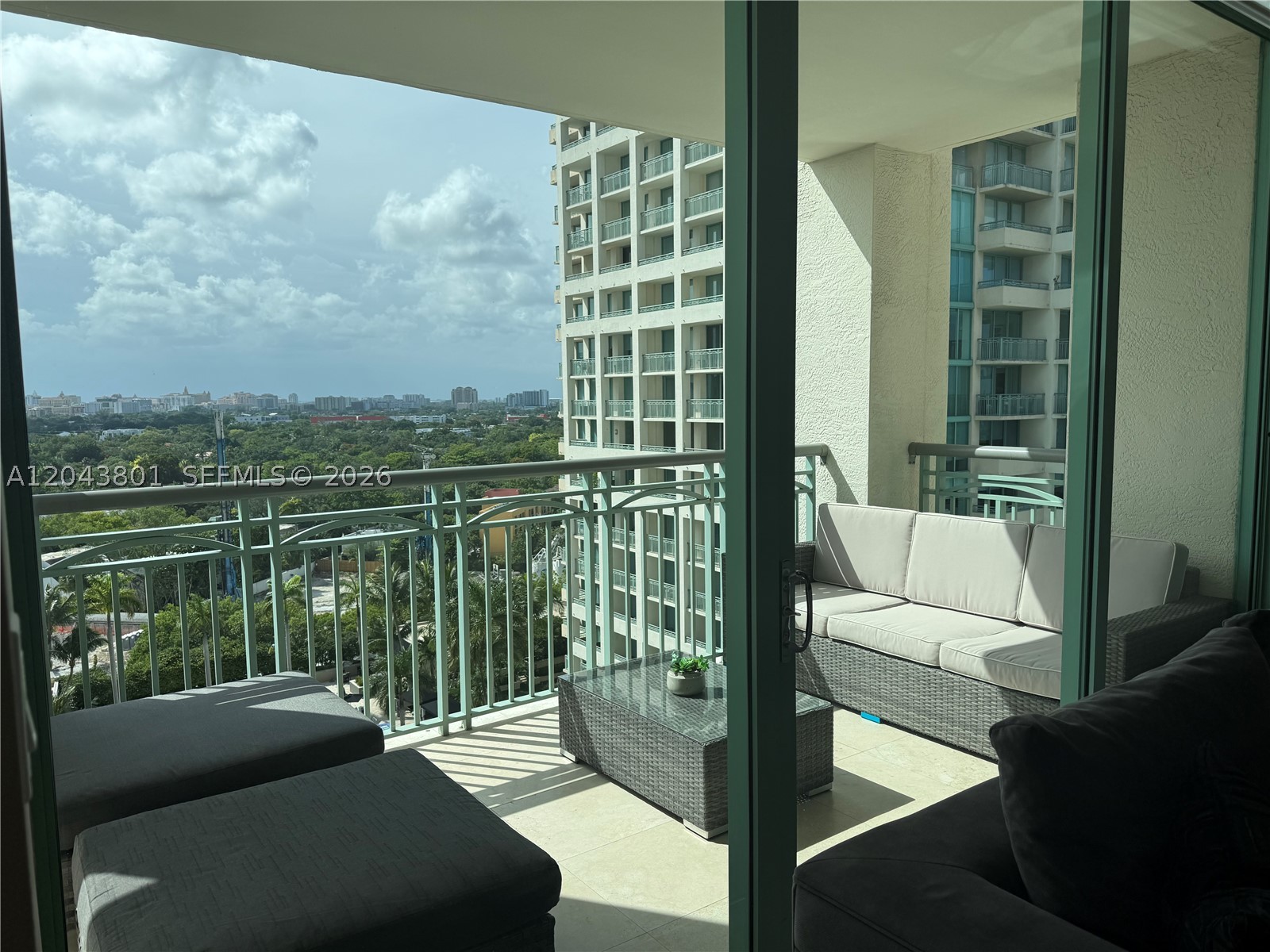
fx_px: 881
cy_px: 476
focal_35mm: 24
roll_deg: +1.0
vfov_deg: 56.8
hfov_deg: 71.6
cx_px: 635
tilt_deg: -5.0
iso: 80
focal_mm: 6.76
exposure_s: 1/5319
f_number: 1.78
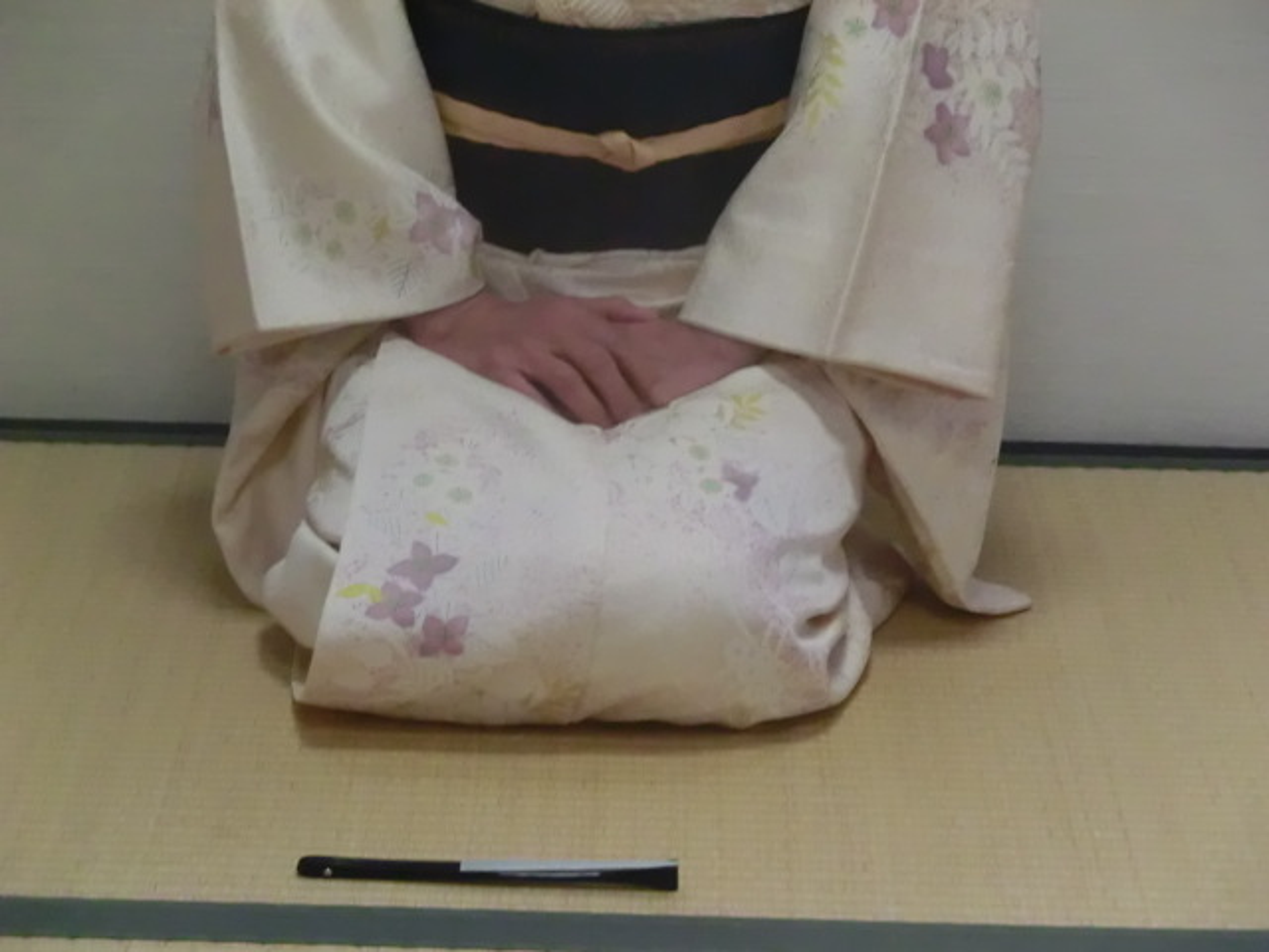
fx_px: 5572
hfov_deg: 13.0
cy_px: 476
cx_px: 634
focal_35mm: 152
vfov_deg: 9.8
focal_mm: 26.91
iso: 800
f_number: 5.9
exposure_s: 1/50
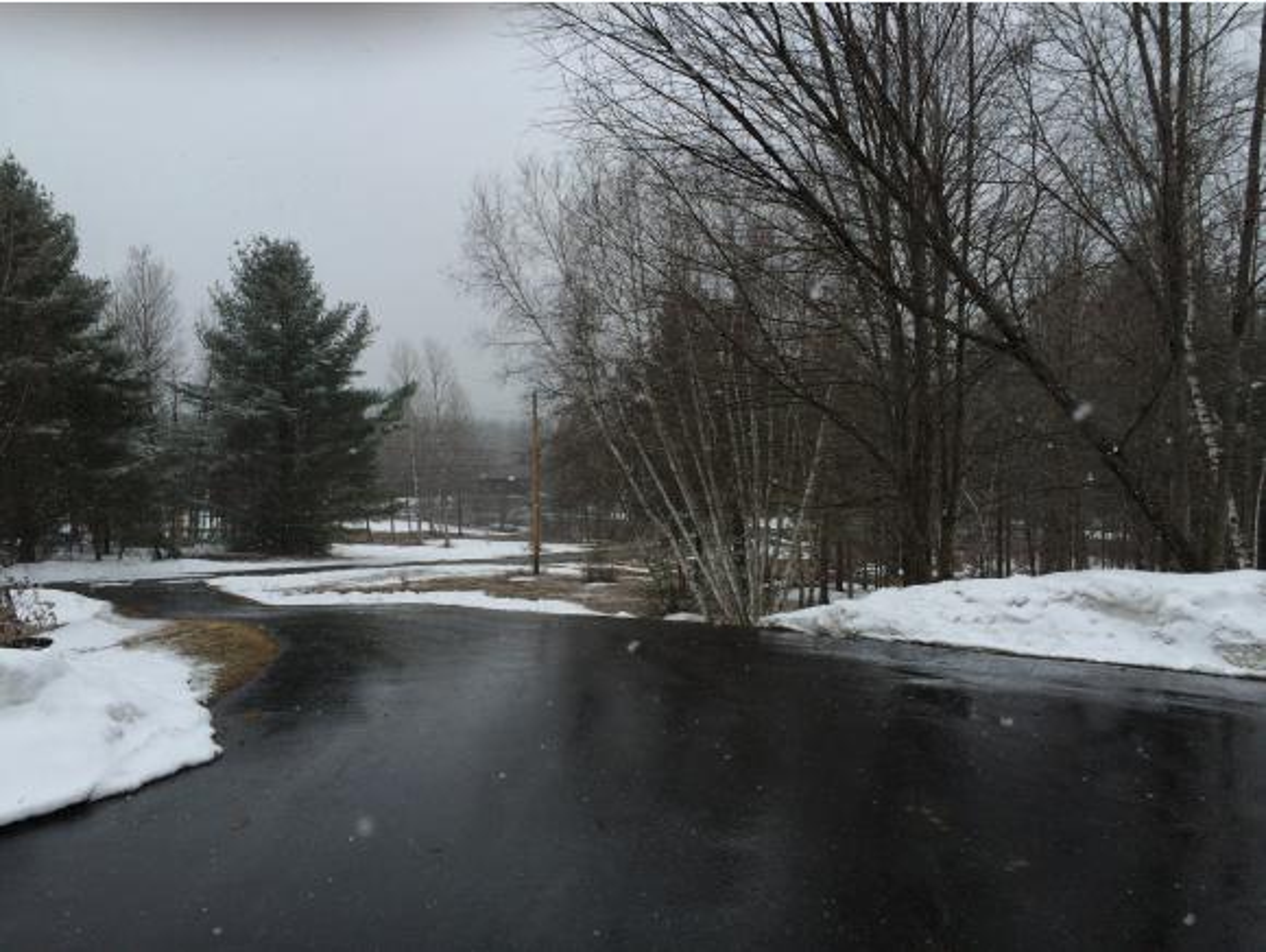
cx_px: 633
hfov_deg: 59.9
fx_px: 1098
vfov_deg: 46.9
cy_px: 476
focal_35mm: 30
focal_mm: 4.12
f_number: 2.2
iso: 32
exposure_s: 1/954
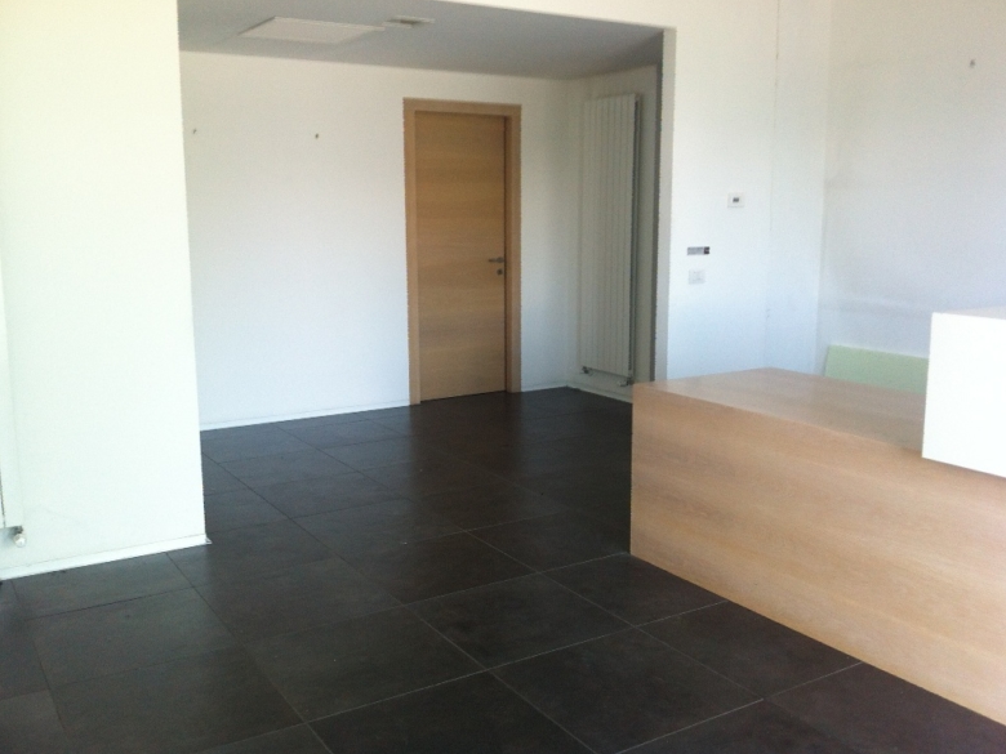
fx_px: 1046
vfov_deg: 39.7
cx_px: 515
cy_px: 376
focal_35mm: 36
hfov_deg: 51.3
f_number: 2.8
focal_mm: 3.85
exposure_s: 1/20
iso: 80
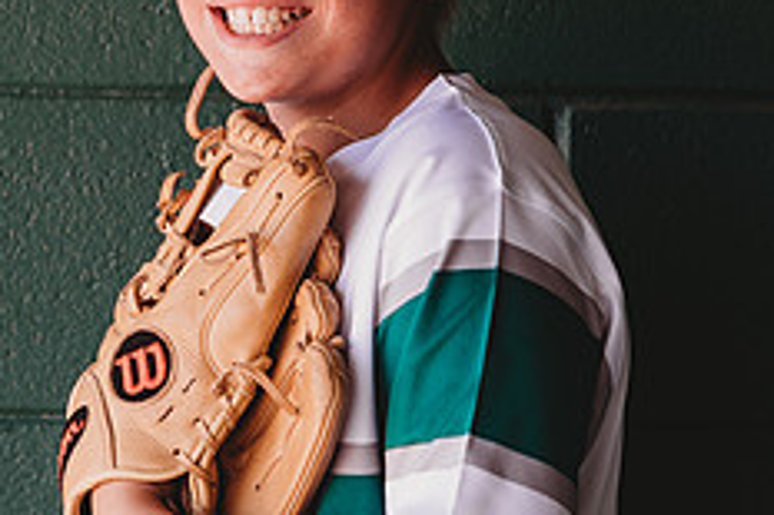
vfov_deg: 6.2
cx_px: -136
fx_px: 4769
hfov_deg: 9.2
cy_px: 174
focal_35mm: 222
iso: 100
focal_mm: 85
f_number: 2.8
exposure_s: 1/160
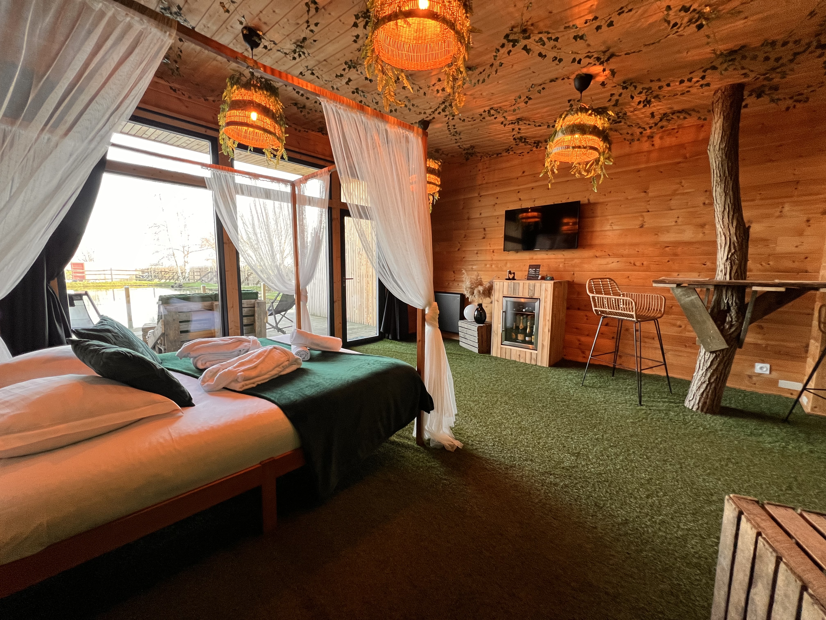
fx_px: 310
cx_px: 413
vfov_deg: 89.9
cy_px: 310
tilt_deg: -7.5
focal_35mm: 13
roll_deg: +0.0
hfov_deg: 106.2
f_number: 1.8
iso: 250
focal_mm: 1.57
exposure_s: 1/100
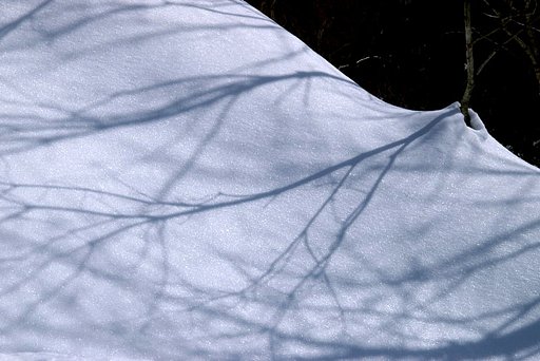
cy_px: 180
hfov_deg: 17.1
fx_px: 1801
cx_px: 270
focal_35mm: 120
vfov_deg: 11.4
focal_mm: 80
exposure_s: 1/1600
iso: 200
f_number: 13
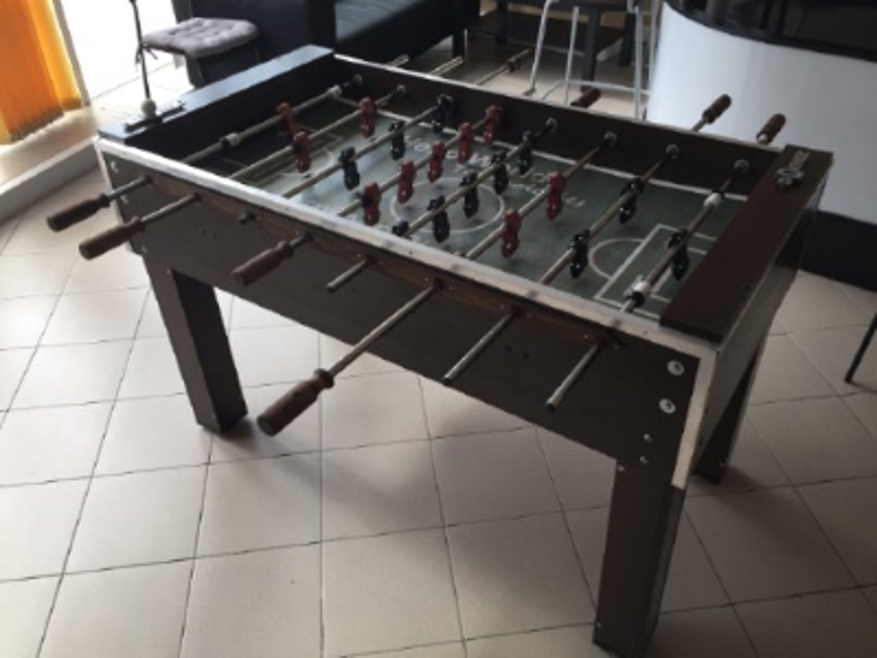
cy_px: 329
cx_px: 438
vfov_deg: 48.2
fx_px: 735
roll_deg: -0.7
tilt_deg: -37.5
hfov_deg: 61.7
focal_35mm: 29
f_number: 2.2
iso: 40
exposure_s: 1/100
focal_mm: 4.15
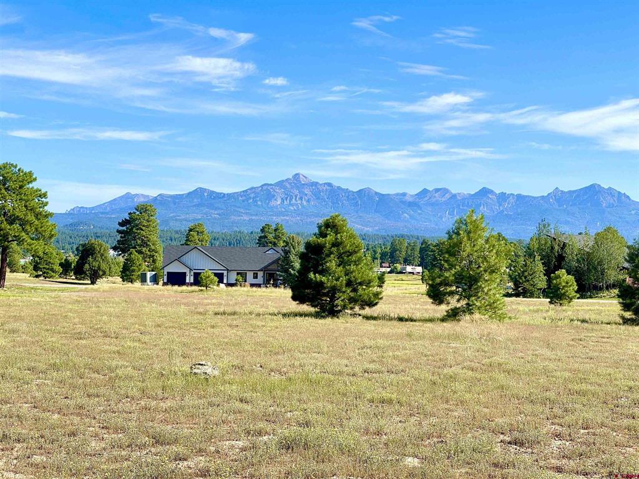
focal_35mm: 64
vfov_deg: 22.9
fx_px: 1181
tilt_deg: +0.7
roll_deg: -1.1
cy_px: 240
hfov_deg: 30.3
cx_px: 320
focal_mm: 7.5
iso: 20
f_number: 2.2
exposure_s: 1/699
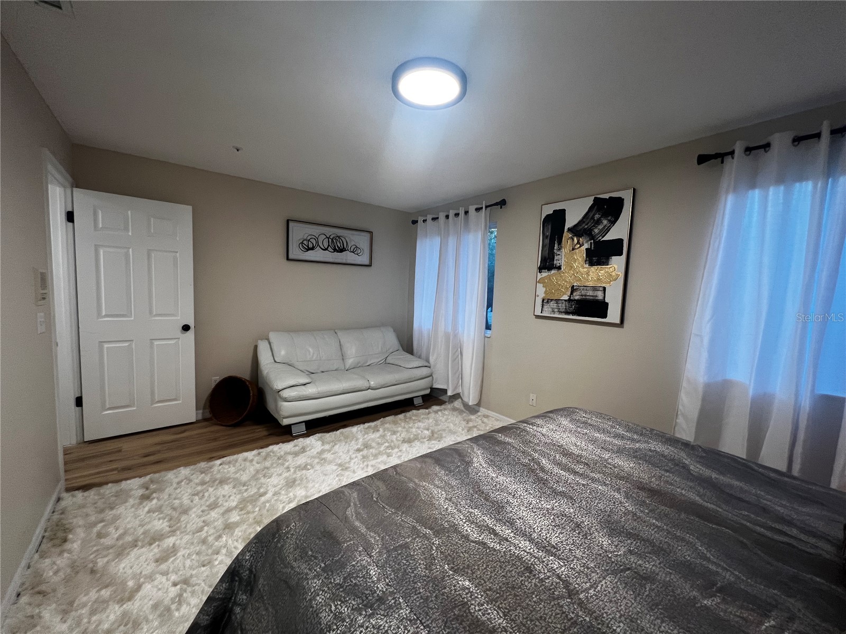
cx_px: 423
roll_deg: -2.5
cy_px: 317
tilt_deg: -5.0
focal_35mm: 13
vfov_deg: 89.9
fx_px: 318
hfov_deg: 106.2
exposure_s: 1/60
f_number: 1.8
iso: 160
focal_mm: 1.57
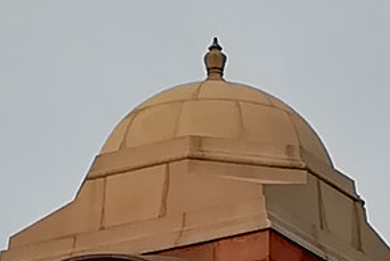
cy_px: 880
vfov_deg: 4.7
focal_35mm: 278
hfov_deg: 7.4
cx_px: 301
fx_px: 3015
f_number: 2.2
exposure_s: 1/285
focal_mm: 3.83
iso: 50
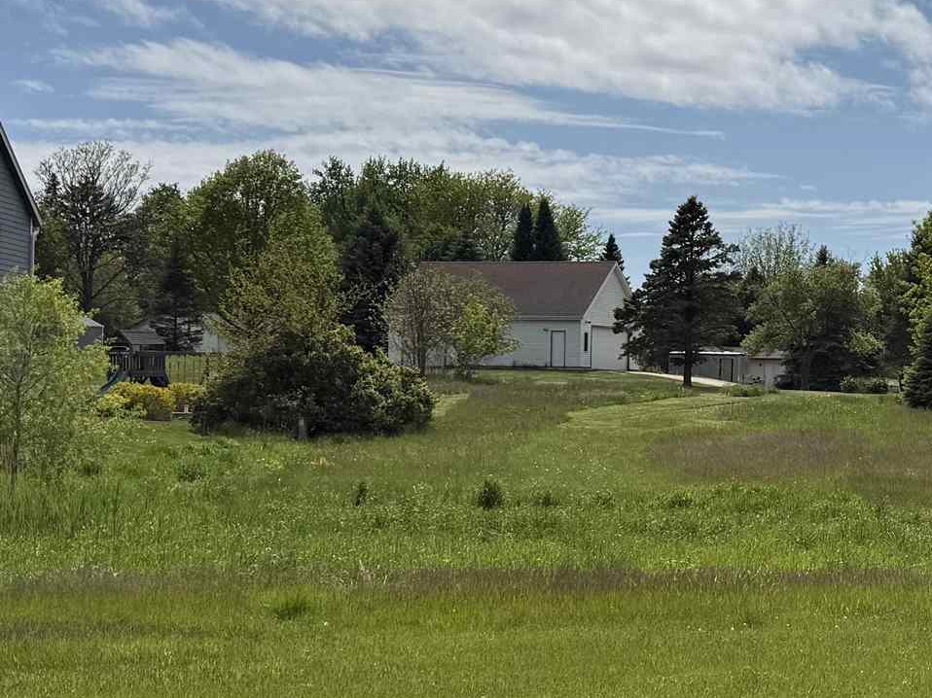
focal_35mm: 77
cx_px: 950
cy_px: 366
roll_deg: -1.1
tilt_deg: +1.4
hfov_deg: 24.1
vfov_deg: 19.1
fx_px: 2073
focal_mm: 6.76
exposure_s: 1/14286
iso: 80
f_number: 1.78
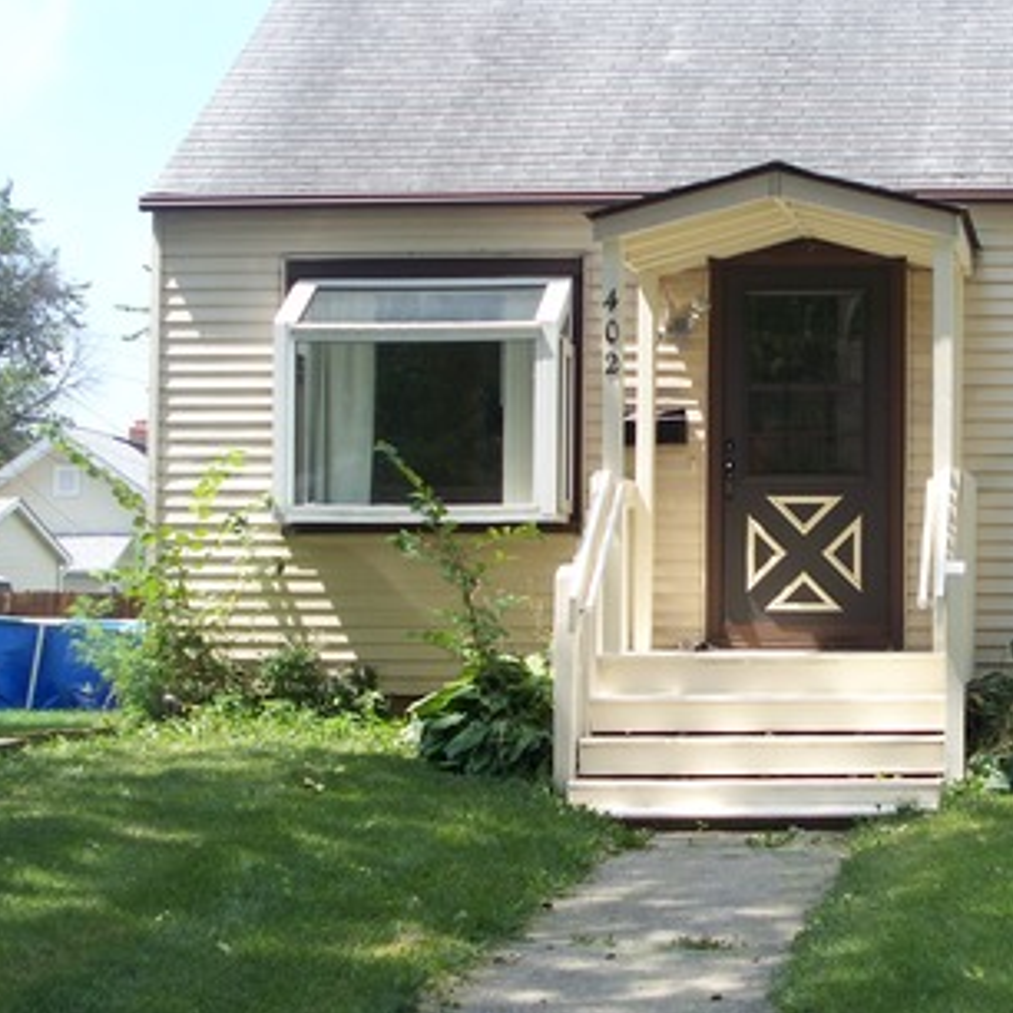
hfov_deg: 19.8
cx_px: 771
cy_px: 490
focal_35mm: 87
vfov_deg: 19.9
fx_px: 2880
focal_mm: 9.86
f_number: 2.9
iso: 64
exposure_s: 1/400
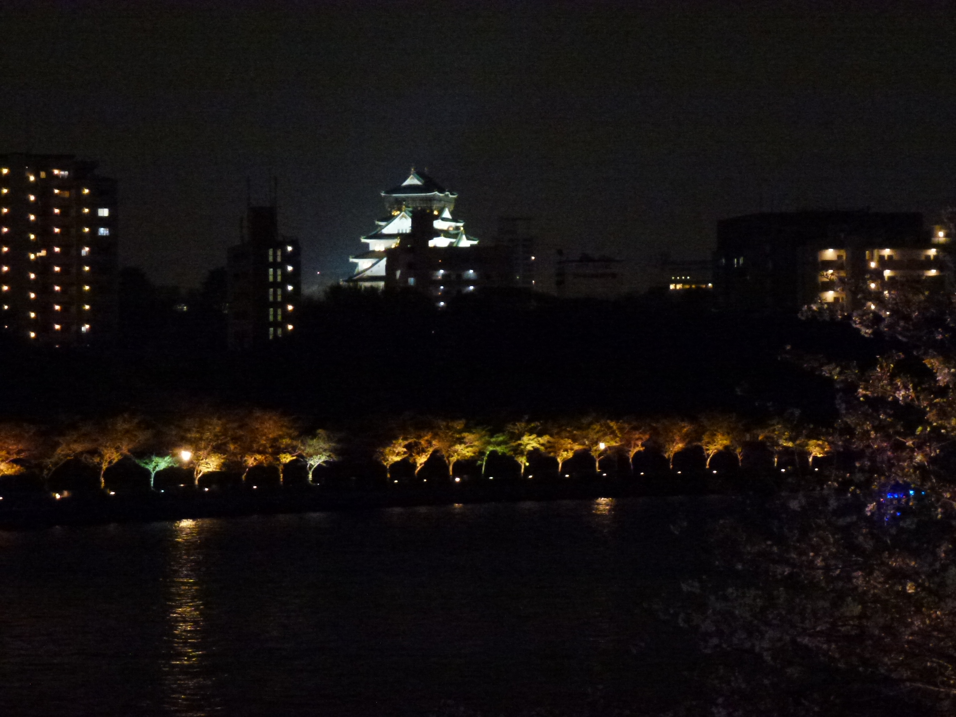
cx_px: 478
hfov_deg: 15.1
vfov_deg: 11.3
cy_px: 358
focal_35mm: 131
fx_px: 3618
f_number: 5.2
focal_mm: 23.4
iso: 1600
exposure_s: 1/8
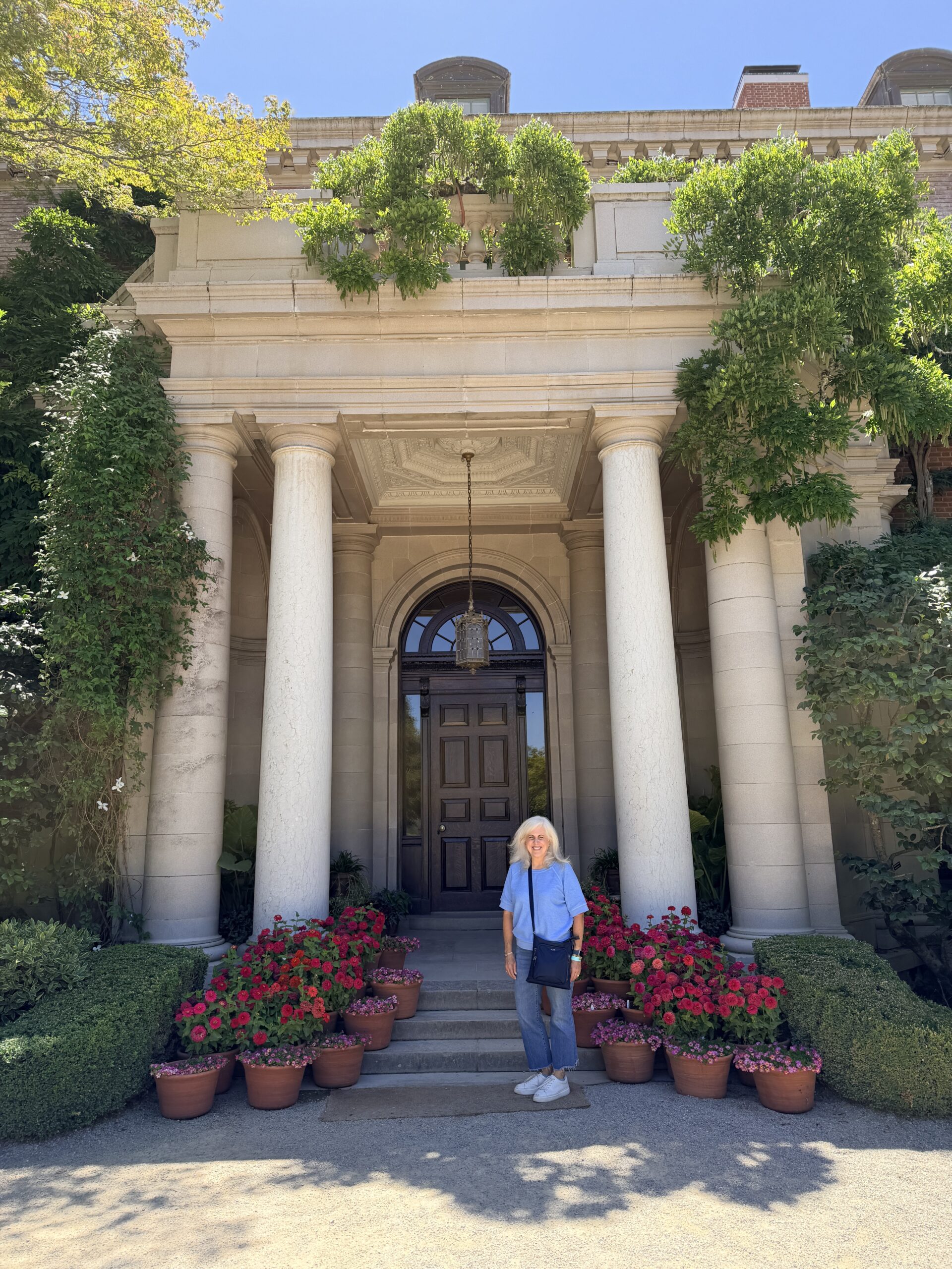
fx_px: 880
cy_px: 634
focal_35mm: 24
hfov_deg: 56.8
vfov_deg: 71.6
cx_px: 476
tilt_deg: +12.1
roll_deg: +1.1
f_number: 1.78
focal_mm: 6.76
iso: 100
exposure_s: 1/1211
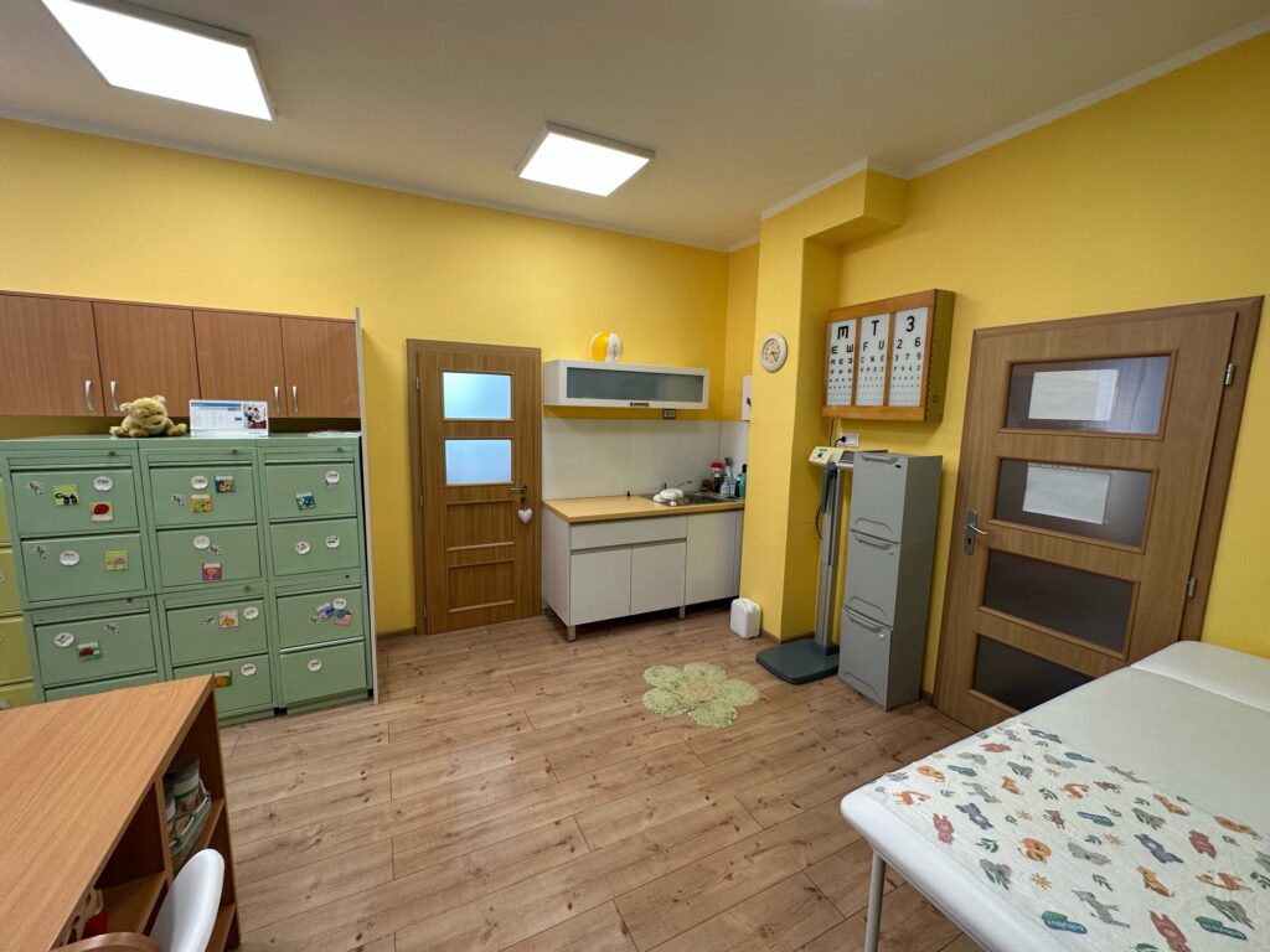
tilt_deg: -8.4
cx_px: 635
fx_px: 514
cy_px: 476
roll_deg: -1.5
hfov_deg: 102.1
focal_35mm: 14
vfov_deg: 85.7
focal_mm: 2.22
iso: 100
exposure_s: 1/100
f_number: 2.2
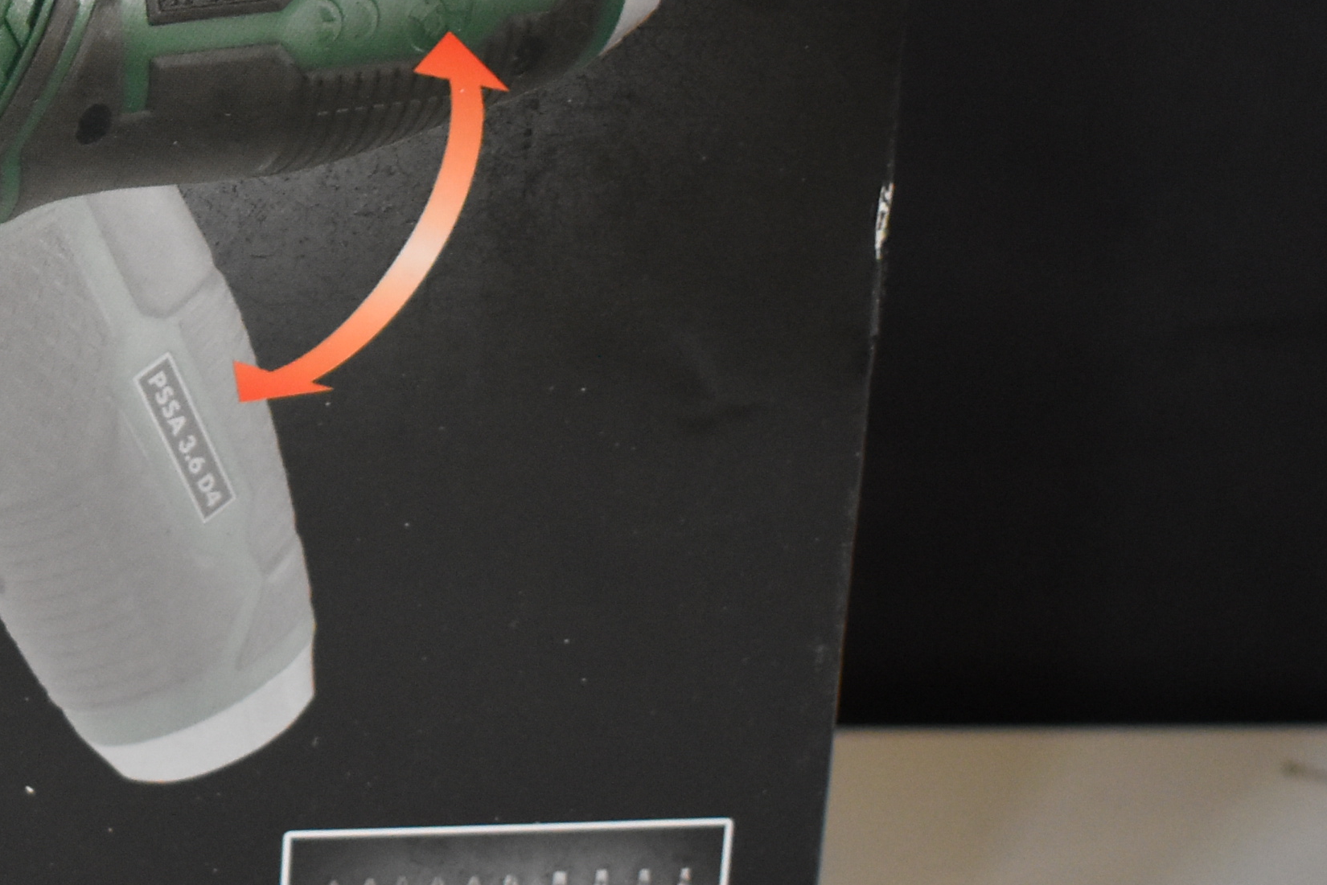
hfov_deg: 17.6
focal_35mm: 110
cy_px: 264
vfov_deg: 12.4
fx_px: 4069
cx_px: -265
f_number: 4
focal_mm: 27
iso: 2000
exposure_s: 1/125
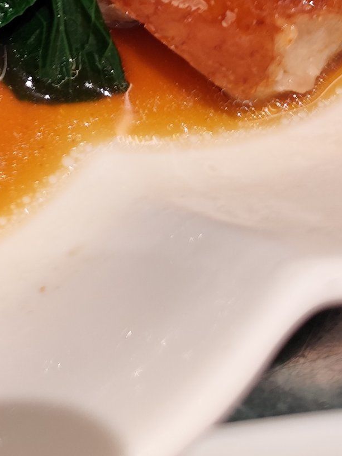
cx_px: -121
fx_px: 1014
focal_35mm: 77
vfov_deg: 21.3
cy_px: -229
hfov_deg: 17.7
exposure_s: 1/100
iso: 200
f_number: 1.65
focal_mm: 6.14
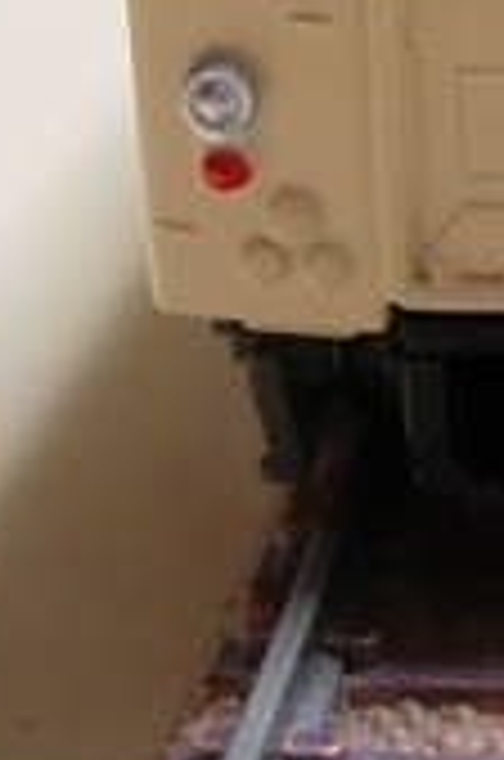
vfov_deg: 16.6
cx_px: 1017
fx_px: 2530
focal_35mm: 120
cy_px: -45
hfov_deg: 10.4
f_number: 2.8
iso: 64
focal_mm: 7.8
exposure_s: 1/5.8
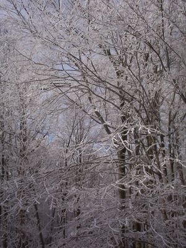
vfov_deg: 47.9
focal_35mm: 39
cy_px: 124
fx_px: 279
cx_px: 93
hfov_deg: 36.8
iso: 100
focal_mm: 6
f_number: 8
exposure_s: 1/386
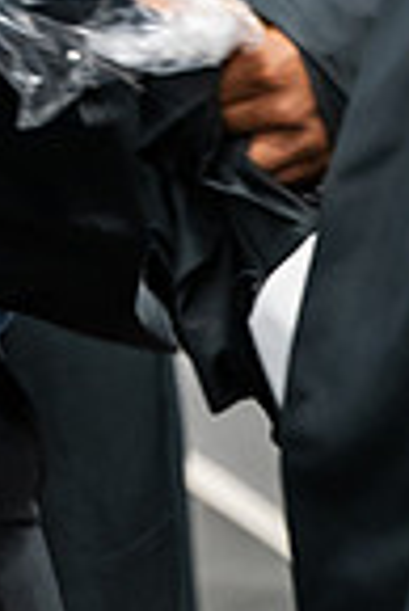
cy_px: -147
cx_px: -211
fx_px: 3842
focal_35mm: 226
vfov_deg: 9.0
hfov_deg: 6.0
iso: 4000
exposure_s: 1/200
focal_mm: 73
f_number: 2.8
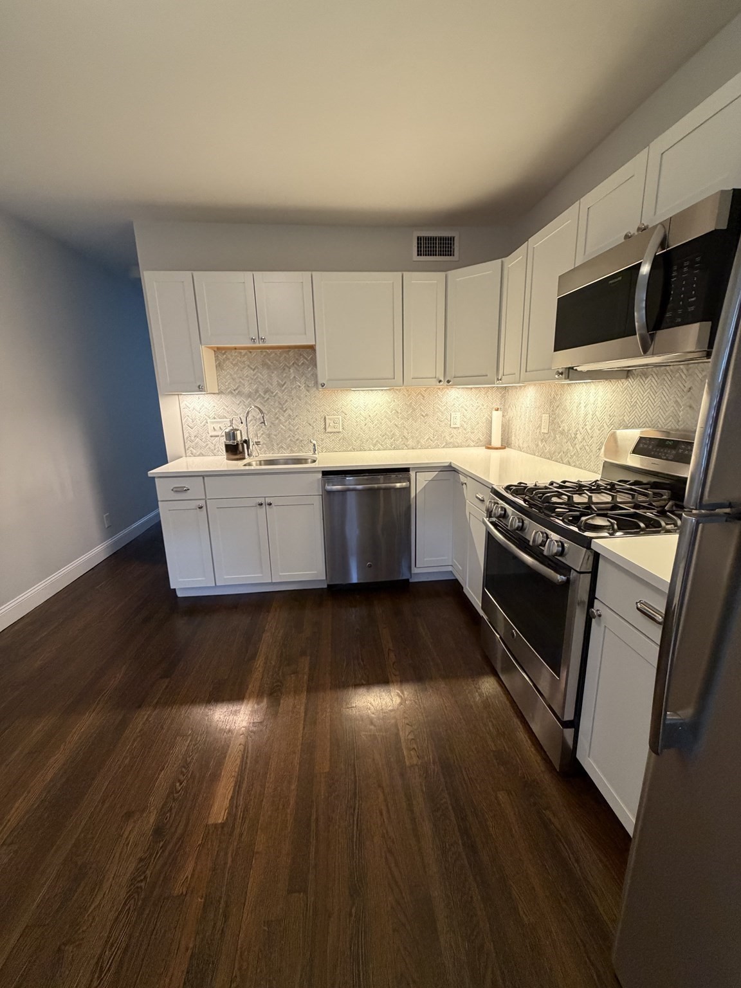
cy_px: 494
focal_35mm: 14
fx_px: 400
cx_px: 370
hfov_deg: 85.7
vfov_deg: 102.1
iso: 320
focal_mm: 2.22
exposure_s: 1/60
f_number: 2.2
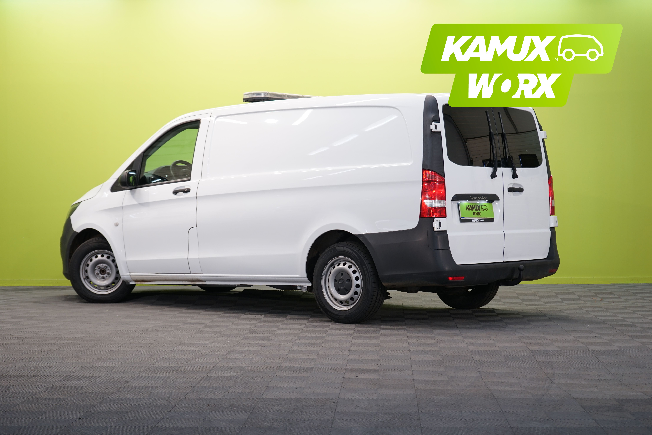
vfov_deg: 20.3
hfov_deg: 30.1
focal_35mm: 67
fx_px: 1213
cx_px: 326
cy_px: 218
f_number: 5.6
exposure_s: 1/30
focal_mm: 67
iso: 400
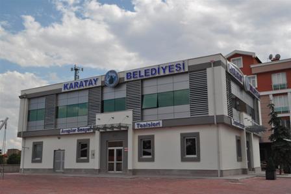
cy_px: 97
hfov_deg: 53.2
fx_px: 291
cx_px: 146
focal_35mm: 36
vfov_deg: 36.8
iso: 400
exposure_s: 1/500
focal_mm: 24
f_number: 11
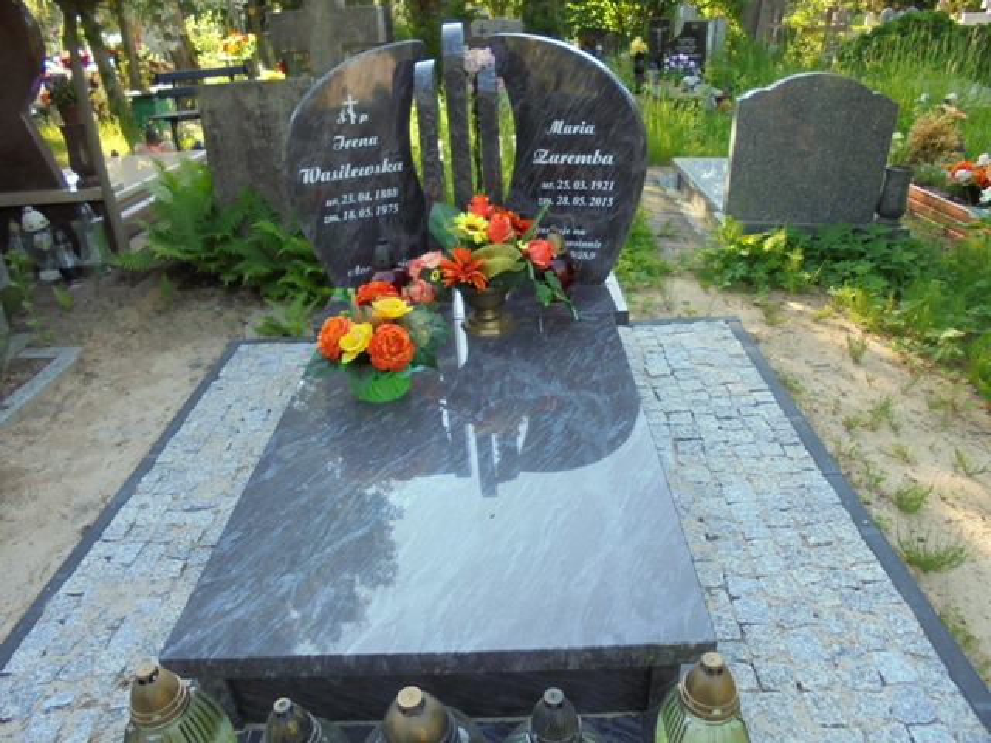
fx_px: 744
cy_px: 372
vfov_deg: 53.1
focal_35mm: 26
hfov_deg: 67.3
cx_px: 496
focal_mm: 4.6
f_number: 3.5
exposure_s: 1/100
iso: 100
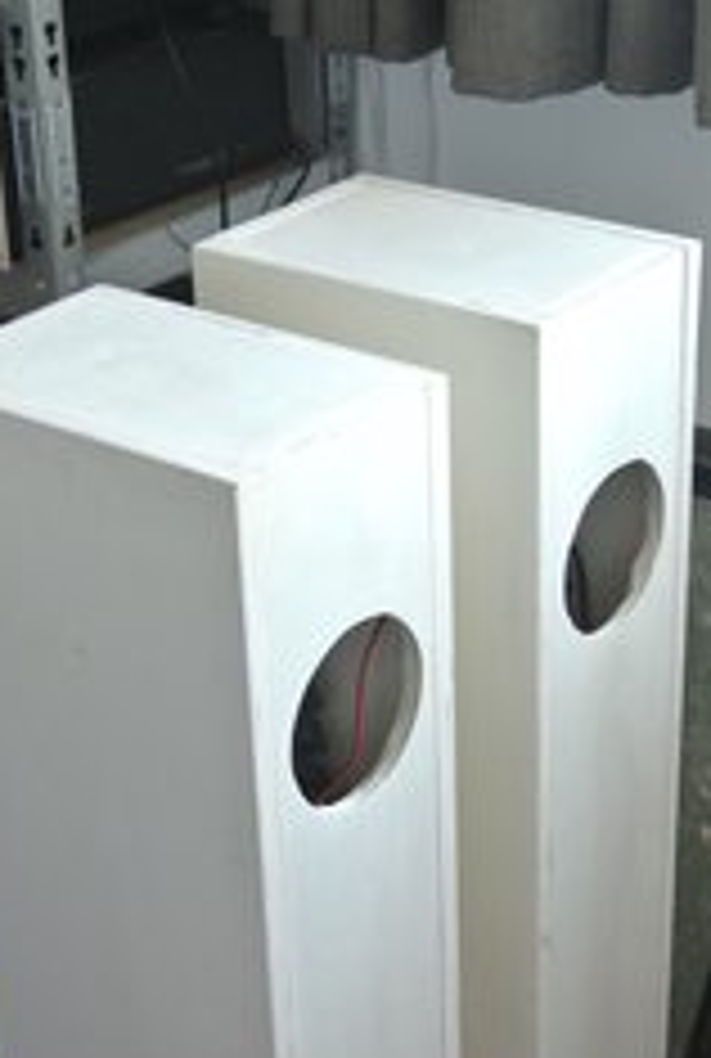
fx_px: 2356
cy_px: 720
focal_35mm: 80
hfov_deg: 17.1
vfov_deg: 25.1
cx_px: 268
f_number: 4.5
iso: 1000
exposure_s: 1/60
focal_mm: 17.7
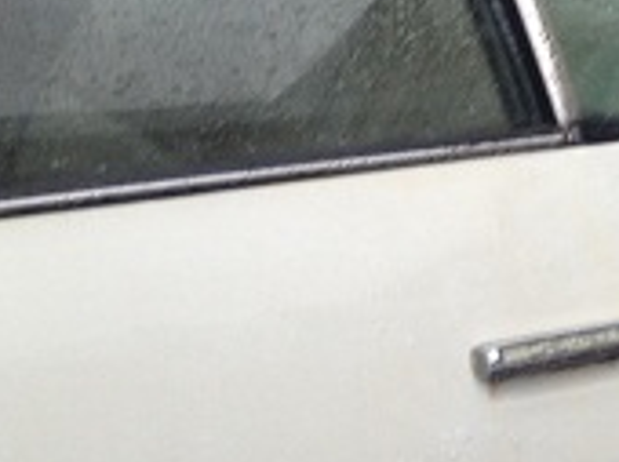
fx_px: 2357
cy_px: 262
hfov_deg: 13.7
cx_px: 1038
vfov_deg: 11.2
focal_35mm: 132
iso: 64
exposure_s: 1/120
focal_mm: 4.28
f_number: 2.4
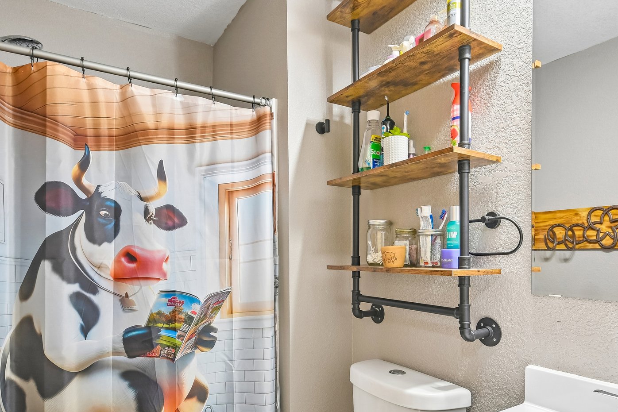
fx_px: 378
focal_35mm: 22
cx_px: 333
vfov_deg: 56.8
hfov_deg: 78.4
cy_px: 245
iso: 400
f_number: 6.3
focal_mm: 10
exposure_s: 1/15
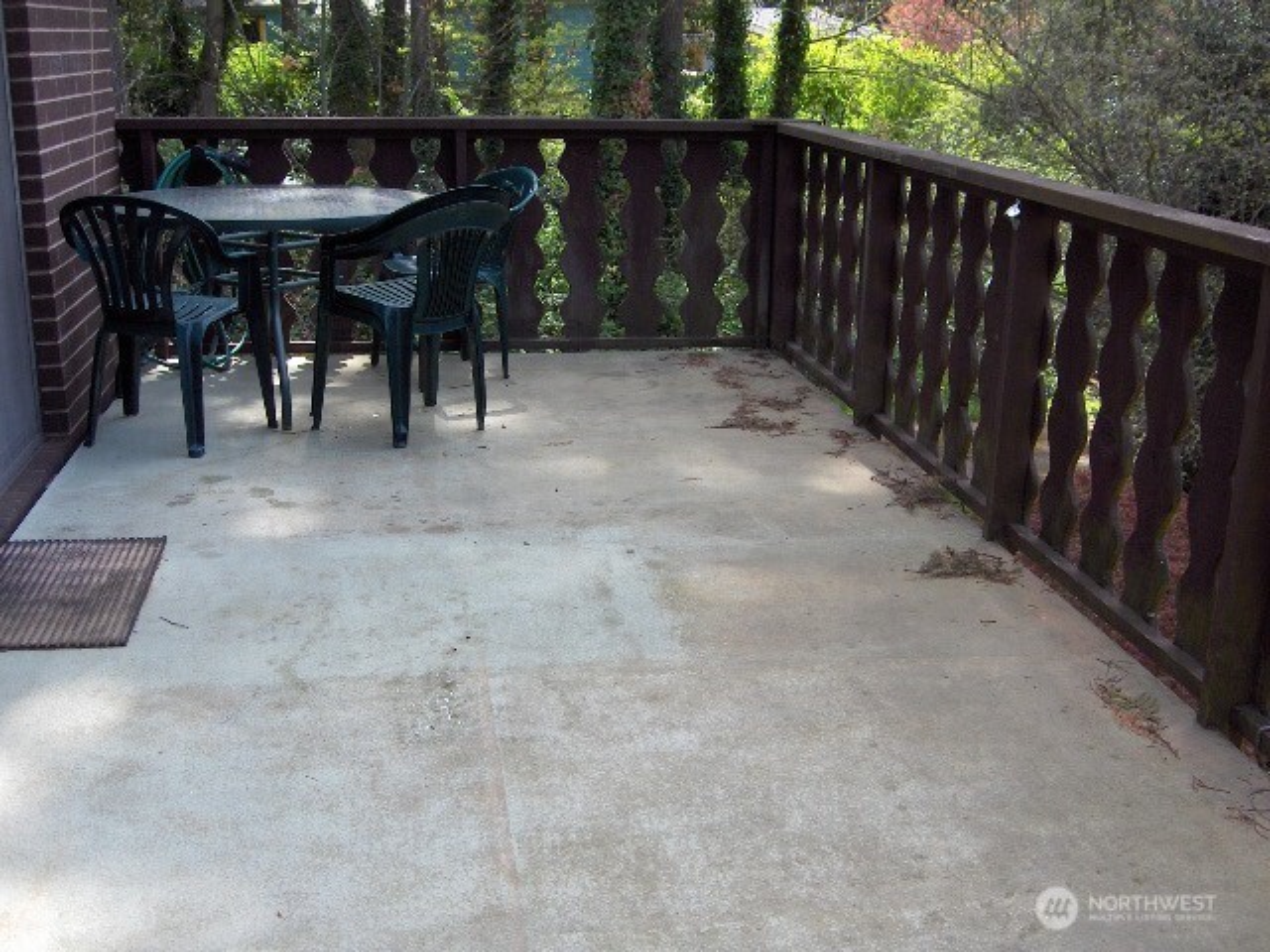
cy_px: 476
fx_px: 1431
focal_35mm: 39
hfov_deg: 47.9
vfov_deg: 36.8
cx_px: 635
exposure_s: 1/345
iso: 100
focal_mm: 8
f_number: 2.8
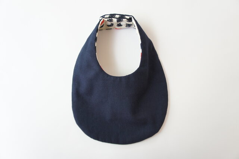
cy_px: 80
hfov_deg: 62.0
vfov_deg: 43.5
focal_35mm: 30
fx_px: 199
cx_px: 120
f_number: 4
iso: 200
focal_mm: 20
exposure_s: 1/4
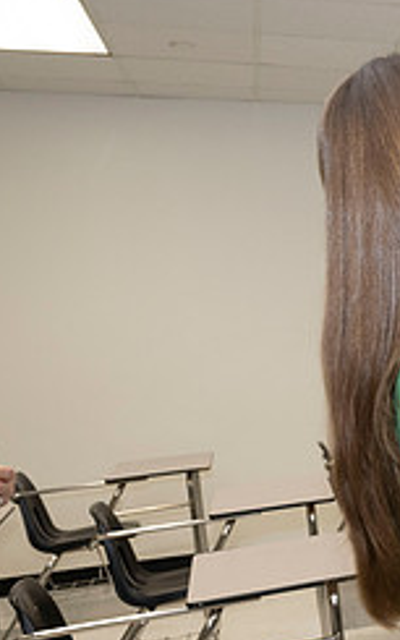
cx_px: 727
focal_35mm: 58
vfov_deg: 35.1
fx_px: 1012
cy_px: 341
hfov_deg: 17.8
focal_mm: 24
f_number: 5.6
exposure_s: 1/80
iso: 800
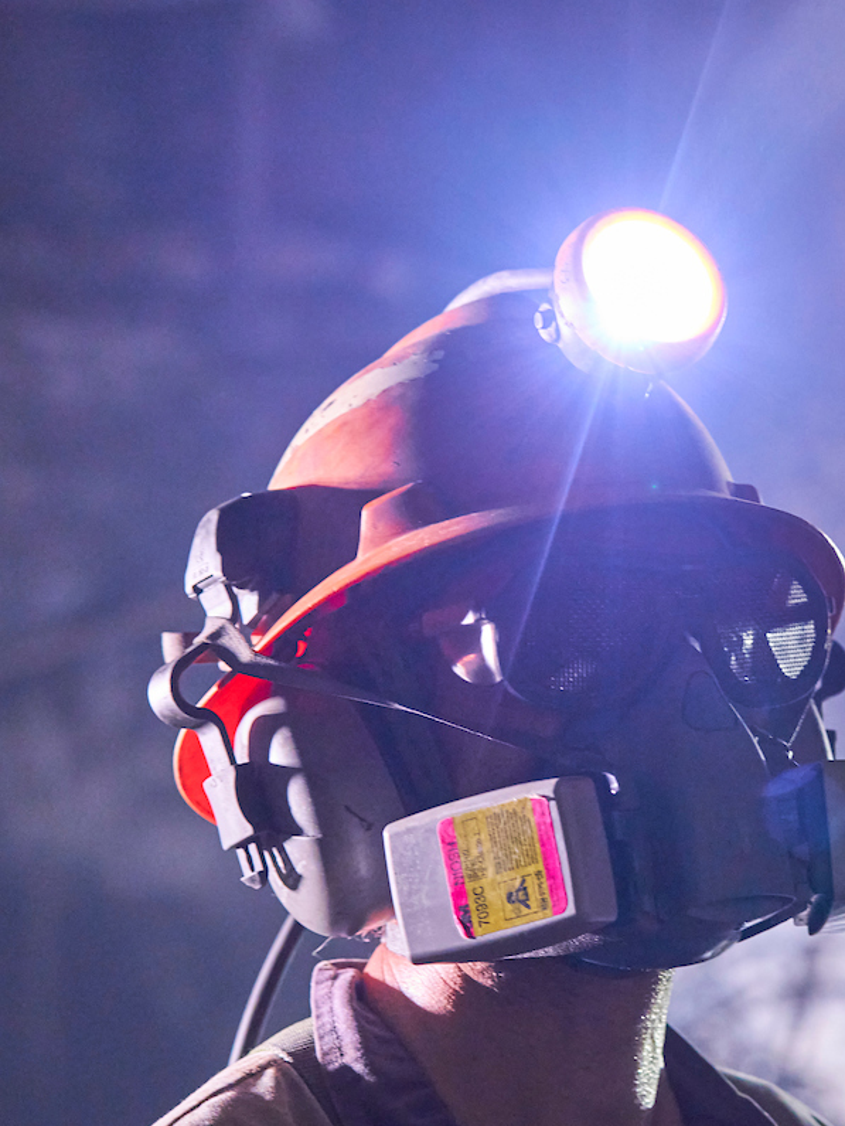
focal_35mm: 132
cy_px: 565
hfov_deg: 11.2
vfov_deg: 14.9
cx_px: 747
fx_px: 4293
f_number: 5
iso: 5000
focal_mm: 91
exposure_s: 1/25
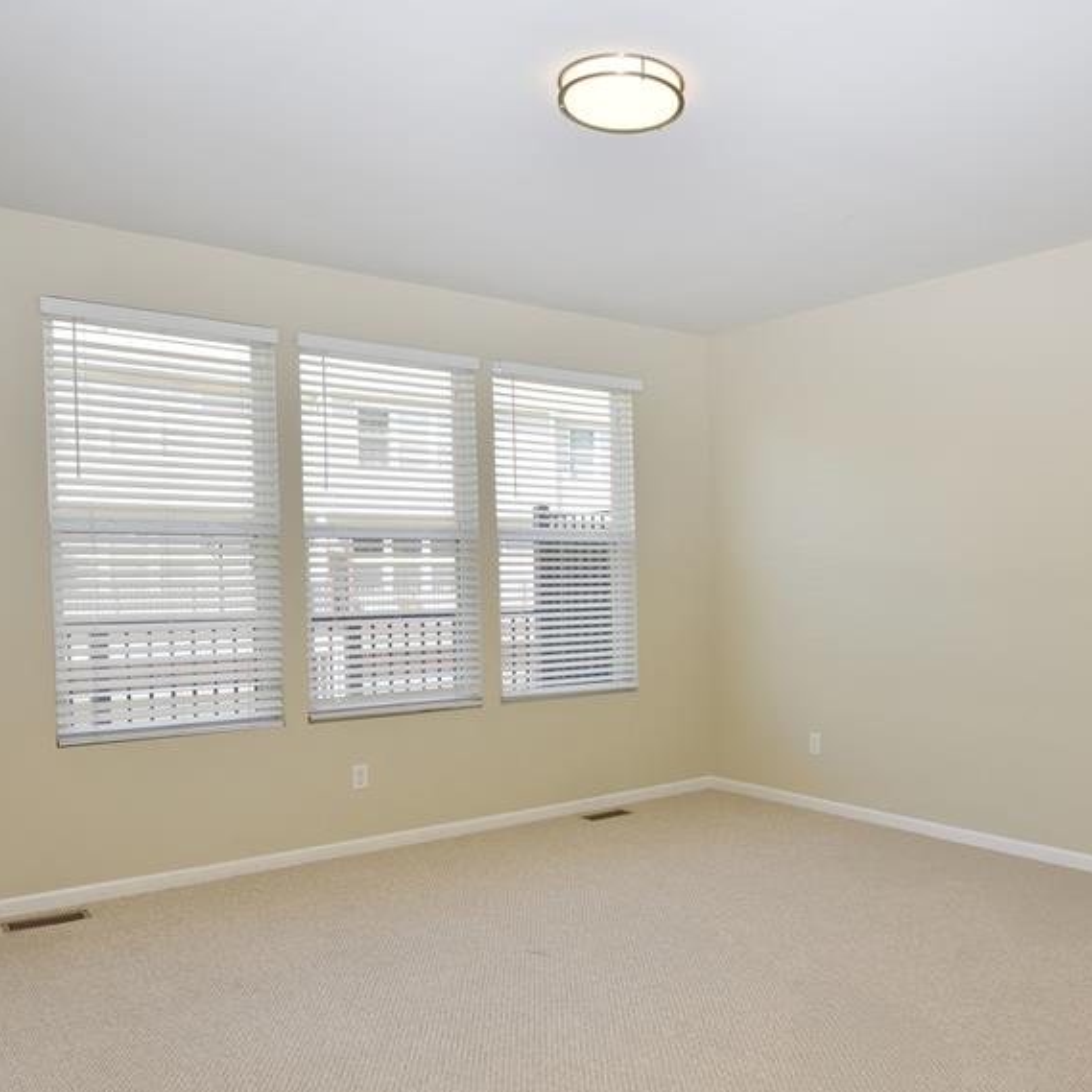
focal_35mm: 26
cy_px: 640
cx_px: 608
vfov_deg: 60.6
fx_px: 928
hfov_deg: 60.8
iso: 100
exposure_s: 1/60
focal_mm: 17
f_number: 6.3
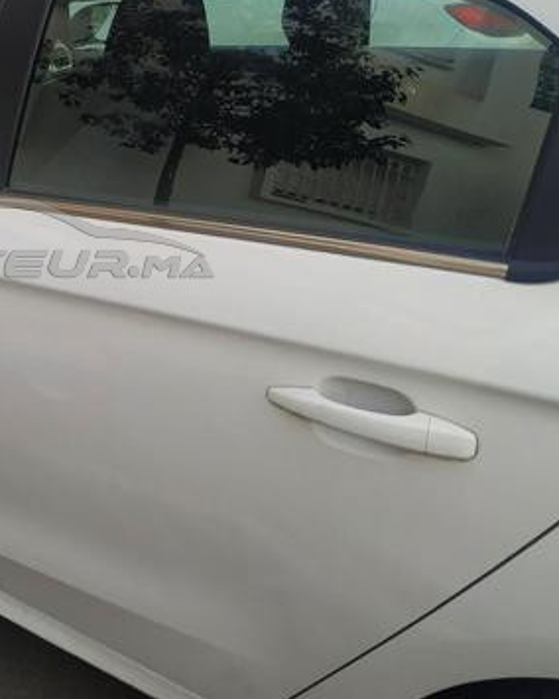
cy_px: 237
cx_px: 39
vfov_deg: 42.4
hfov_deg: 32.8
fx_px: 889
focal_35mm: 43
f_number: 1.9
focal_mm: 3.94
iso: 160
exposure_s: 1/1208
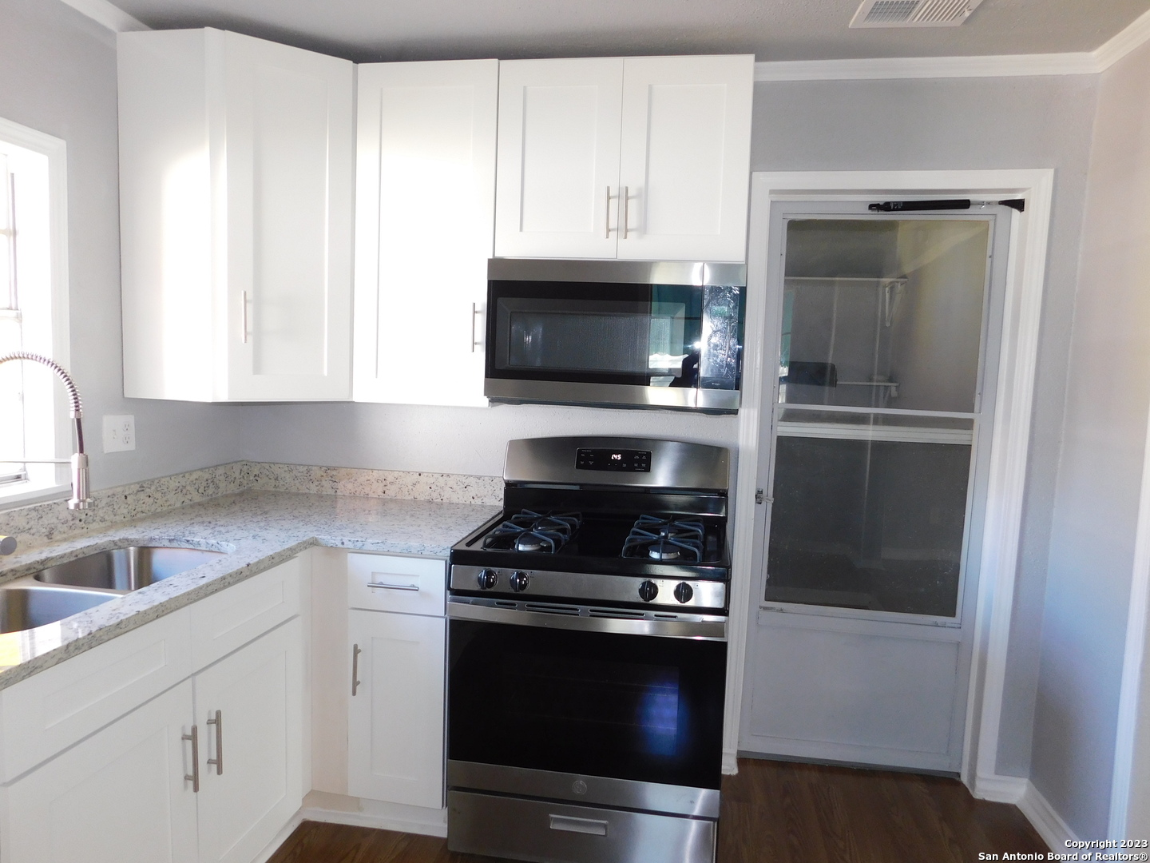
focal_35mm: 23
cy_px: 432
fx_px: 764
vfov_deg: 58.9
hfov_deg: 73.9
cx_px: 575
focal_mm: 4
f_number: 3
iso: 200
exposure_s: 1/30
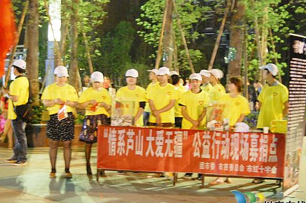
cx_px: 149
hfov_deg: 32.4
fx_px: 526
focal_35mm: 62
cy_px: 110
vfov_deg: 21.8
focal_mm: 38
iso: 1600
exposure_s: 1/2.5
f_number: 4.8
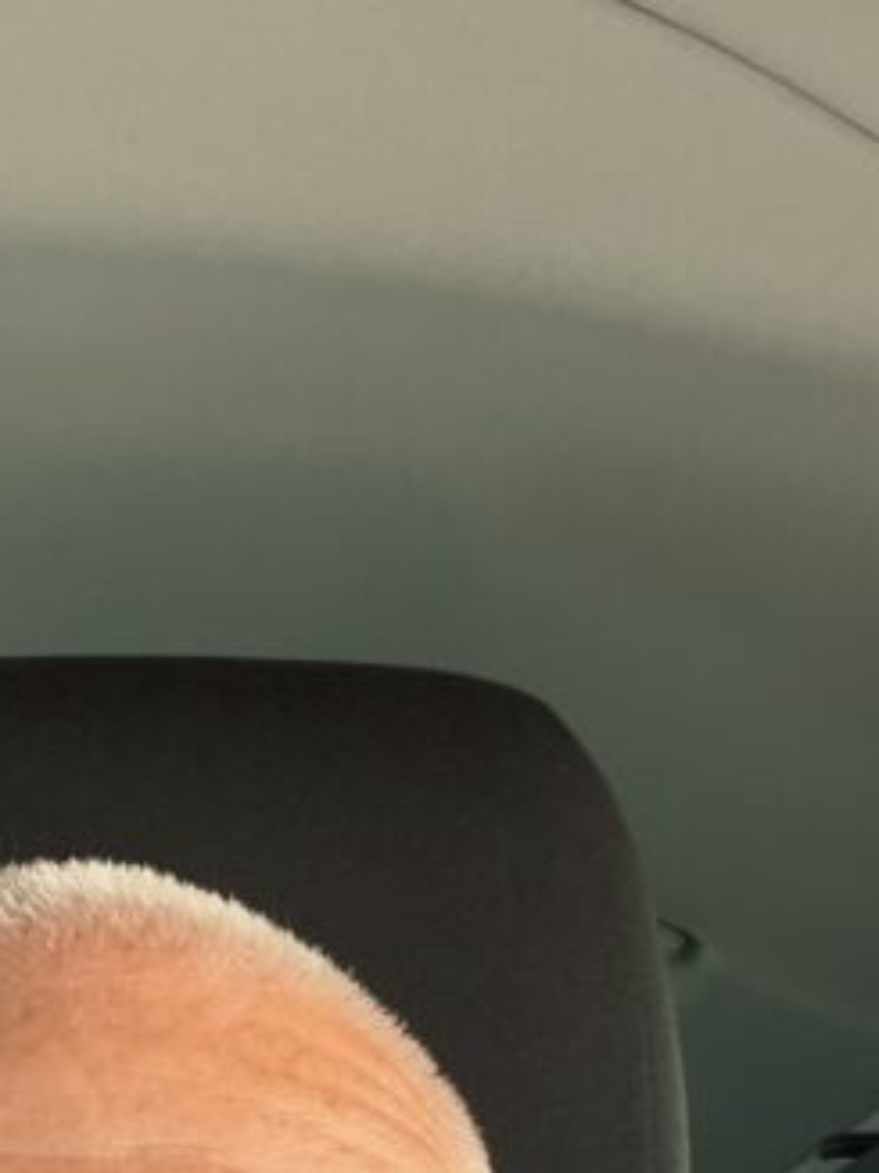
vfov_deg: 19.3
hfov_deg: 15.5
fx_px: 3185
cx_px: 83
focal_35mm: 94
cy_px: 1521
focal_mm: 2.71
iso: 40
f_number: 1.9
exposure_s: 1/121
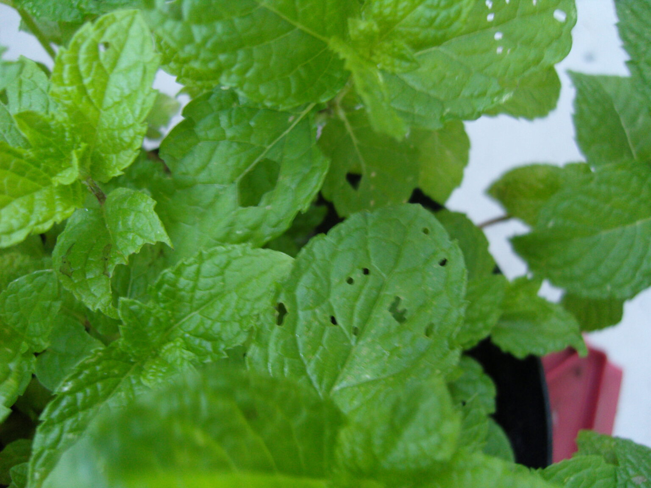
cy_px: 244
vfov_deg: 41.8
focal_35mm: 34
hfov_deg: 54.0
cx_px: 326
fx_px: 639
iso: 200
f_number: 2.8
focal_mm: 7.3
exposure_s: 1/25
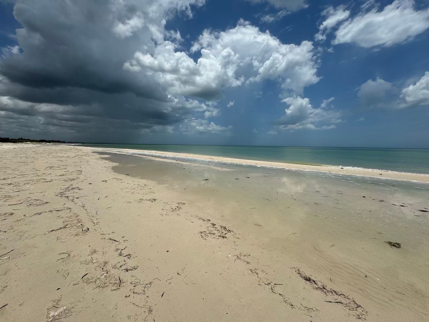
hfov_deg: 102.1
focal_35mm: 14
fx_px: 174
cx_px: 214
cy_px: 161
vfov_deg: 85.7
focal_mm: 2.22
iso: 40
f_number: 2.2
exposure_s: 1/5650
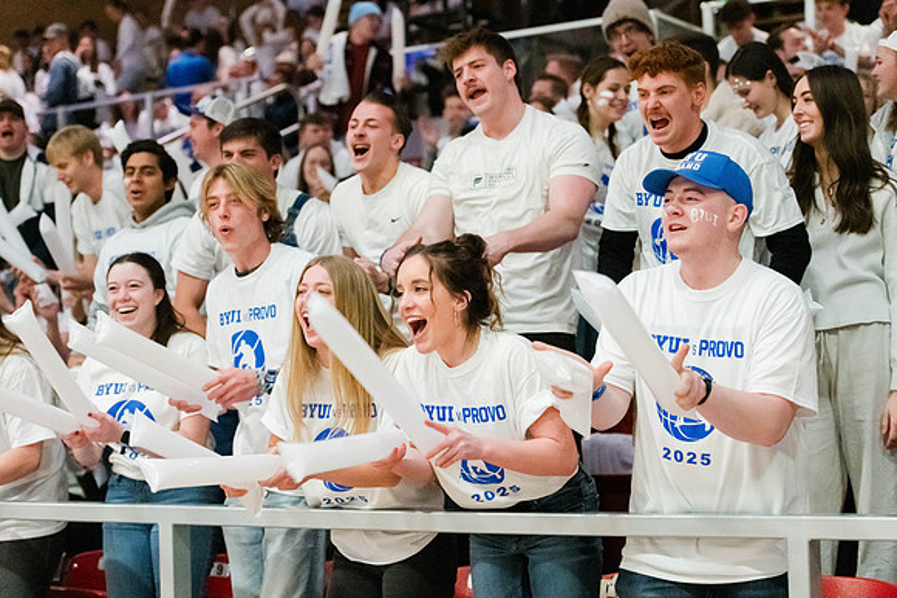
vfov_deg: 19.5
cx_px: 448
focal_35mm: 70
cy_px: 299
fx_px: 1744
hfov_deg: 28.8
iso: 20000
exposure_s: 1/1000
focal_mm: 70
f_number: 2.8
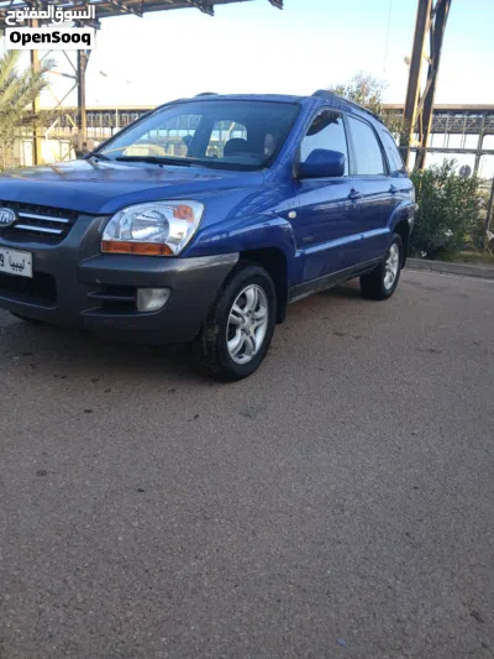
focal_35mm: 26
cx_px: 247
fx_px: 495
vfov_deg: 67.3
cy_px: 330
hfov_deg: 53.1
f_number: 1.8
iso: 20
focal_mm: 3.98
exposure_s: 1/100
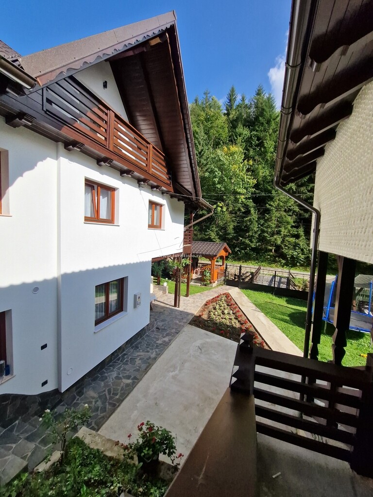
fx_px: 187
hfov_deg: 89.9
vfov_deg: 106.2
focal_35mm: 13
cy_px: 248
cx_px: 186
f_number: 2.2
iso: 50
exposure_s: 1/2240
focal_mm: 2.2
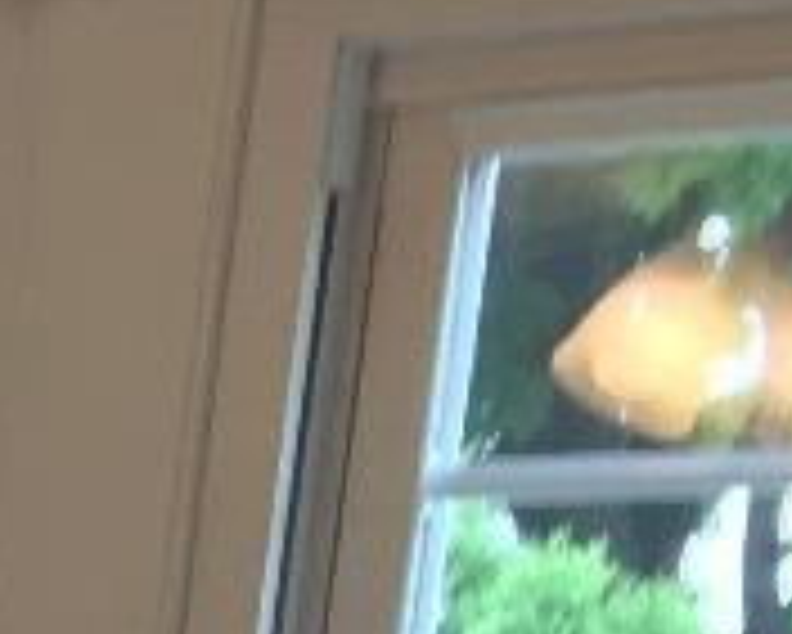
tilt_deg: -11.0
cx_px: -2038
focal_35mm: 231
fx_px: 5418
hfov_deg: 7.0
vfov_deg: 5.9
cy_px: 2320
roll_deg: -2.5
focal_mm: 4.15
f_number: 2.2
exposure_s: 1/60
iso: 32
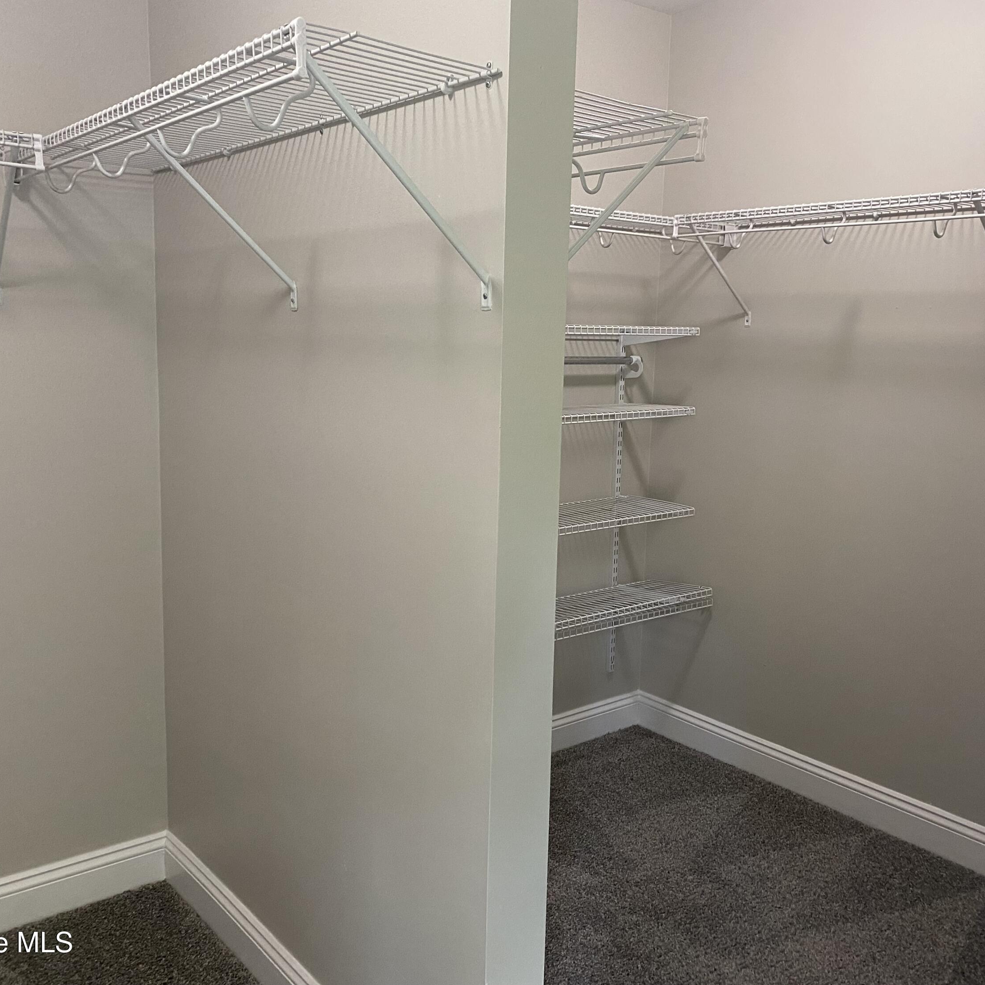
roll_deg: -1.2
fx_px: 998
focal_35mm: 31
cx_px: 525
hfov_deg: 52.5
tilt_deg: -10.7
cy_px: 490
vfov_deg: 52.5
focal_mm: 4.25
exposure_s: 1/60
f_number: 1.8
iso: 320
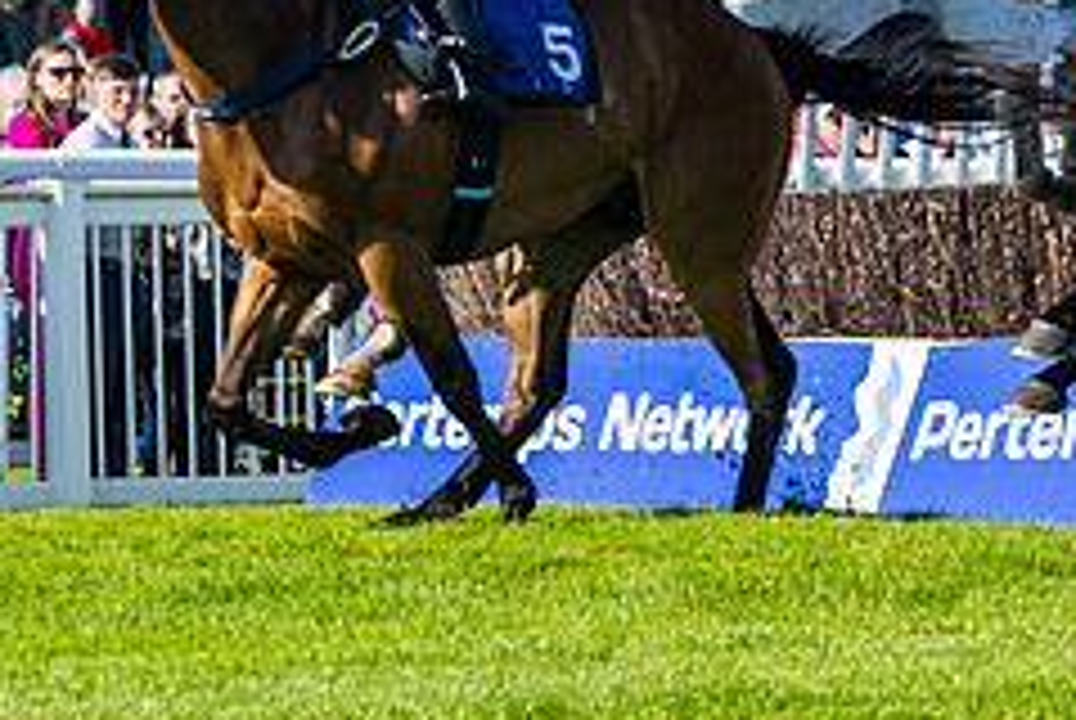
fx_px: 9247
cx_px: 1547
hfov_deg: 6.6
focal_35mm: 309
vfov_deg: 4.5
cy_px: 230
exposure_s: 1/1250
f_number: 4
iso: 100
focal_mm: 95
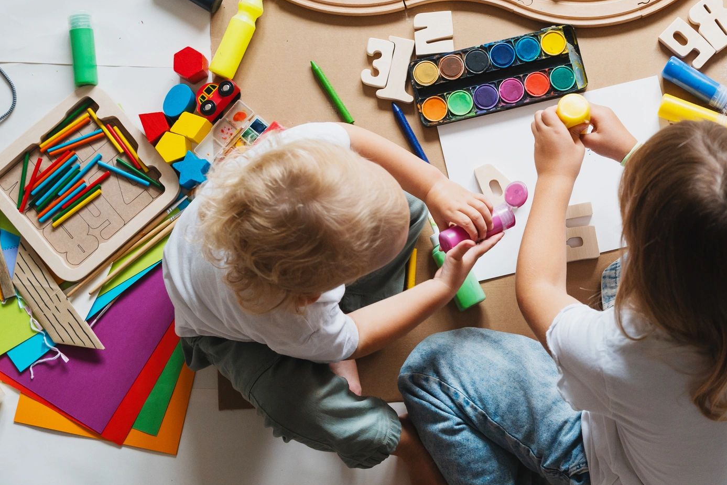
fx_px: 1050
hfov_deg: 37.4
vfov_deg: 25.9
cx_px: 531
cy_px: 182
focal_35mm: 52
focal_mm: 34
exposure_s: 1/80
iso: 500
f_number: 4.5
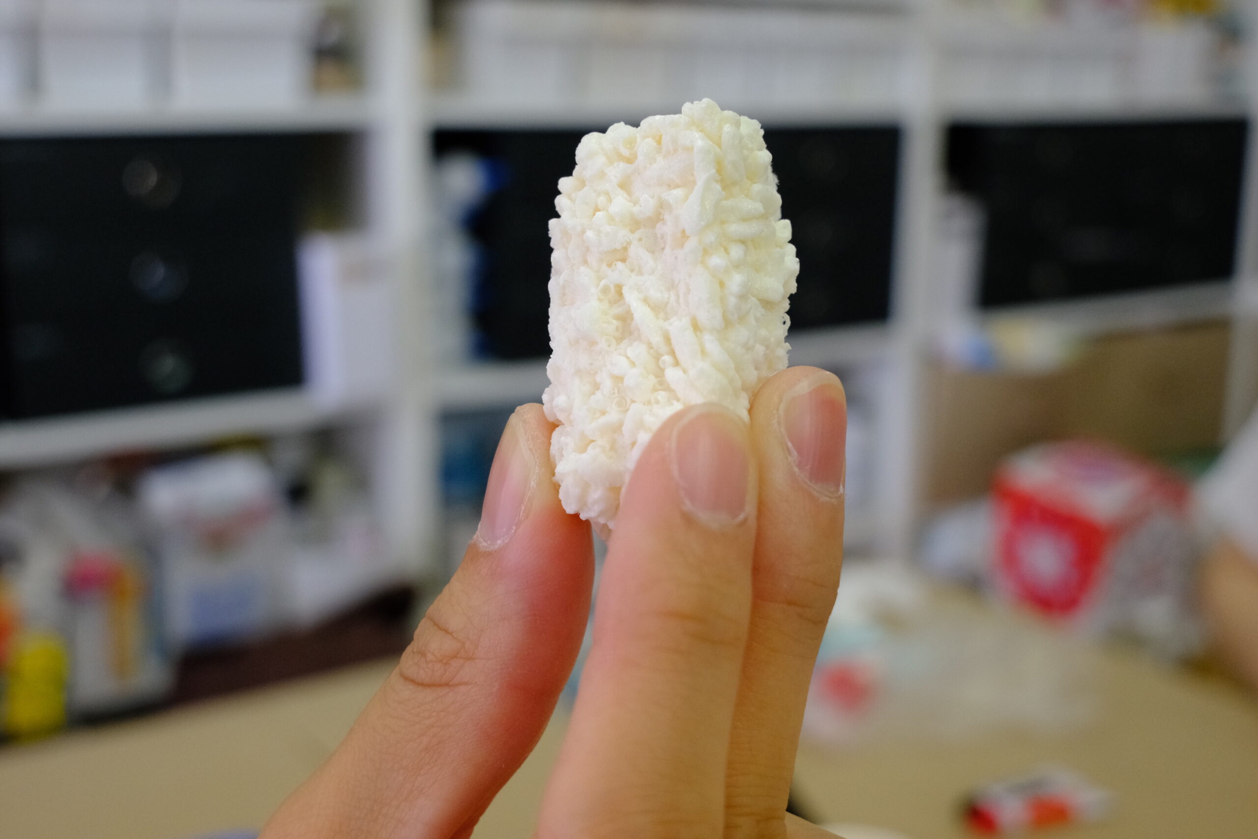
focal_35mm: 44
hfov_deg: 44.5
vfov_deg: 30.5
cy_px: 420
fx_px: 1538
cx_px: 629
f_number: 6
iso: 2000
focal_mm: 29.2
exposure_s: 1/220
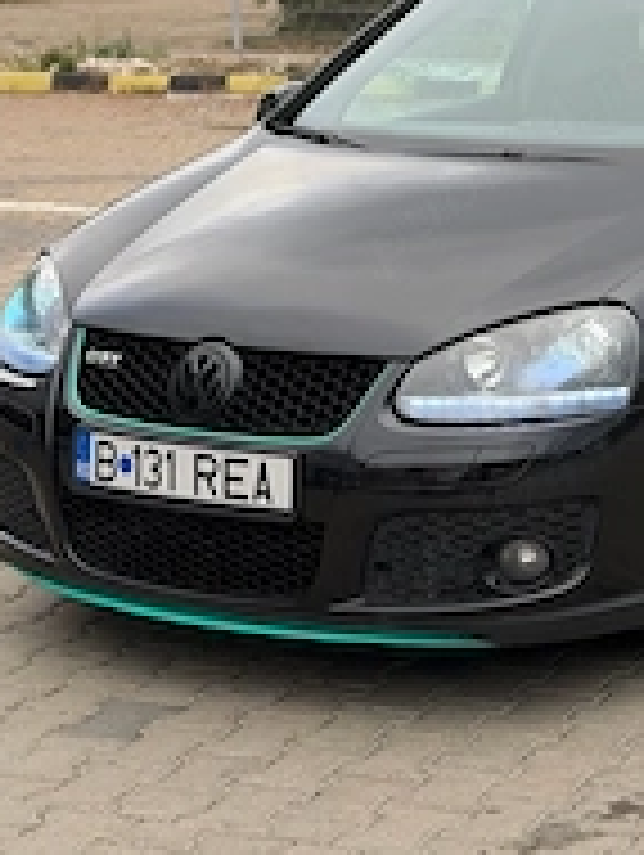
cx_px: 599
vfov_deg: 19.3
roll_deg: -0.1
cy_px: 212
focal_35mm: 101
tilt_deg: -8.6
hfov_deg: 14.5
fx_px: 2500
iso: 80
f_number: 1.78
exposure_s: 1/706
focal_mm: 6.76
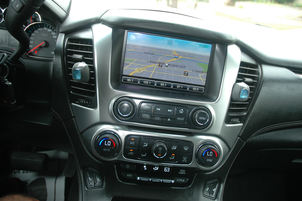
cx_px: 151
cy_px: 100
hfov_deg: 67.4
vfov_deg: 47.8
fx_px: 226
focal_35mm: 27
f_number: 3.5
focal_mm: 18
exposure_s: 1/100
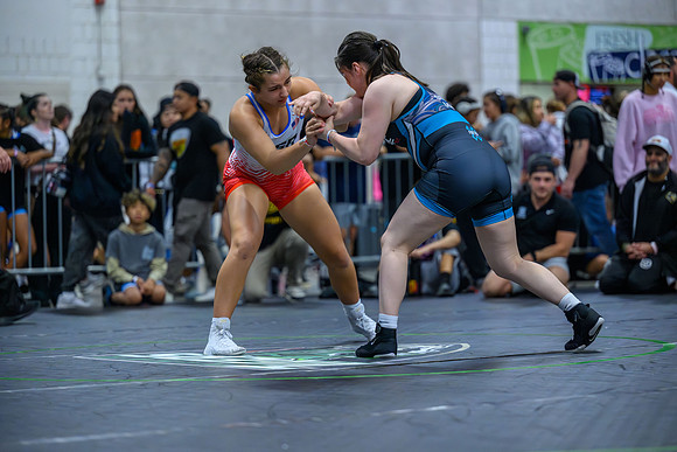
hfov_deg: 15.8
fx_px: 2445
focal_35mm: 130
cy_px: 226
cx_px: 338
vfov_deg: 10.6
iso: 11400
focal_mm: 130
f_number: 2.8
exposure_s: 1/800
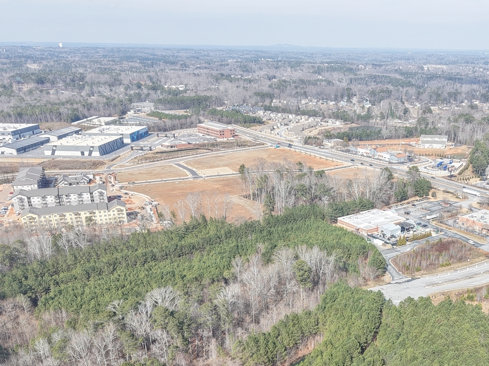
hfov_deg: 46.8
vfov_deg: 35.9
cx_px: 340
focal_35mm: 39
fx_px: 551
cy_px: 281
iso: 230
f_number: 1.8
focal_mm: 8.67
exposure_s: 1/2000
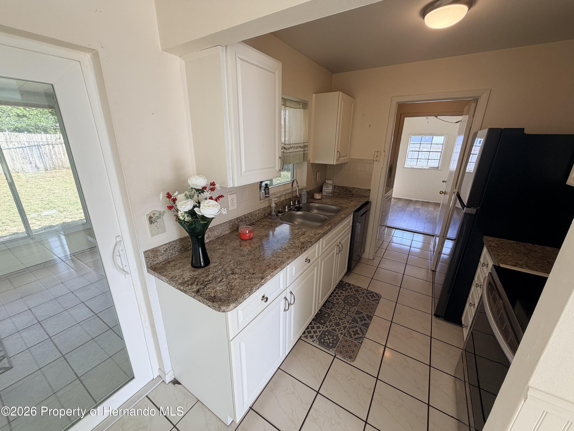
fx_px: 232
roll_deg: -0.5
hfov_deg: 102.1
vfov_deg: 85.7
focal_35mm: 14
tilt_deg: -17.3
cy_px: 216
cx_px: 287
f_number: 2.2
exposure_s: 1/120
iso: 80
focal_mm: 2.22
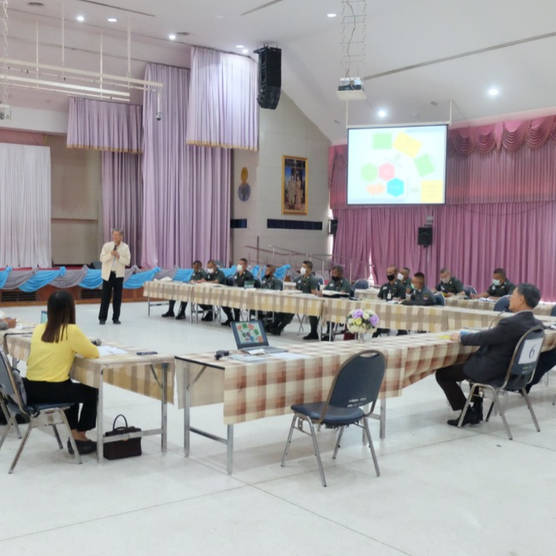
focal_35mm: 39
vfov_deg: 42.8
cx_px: 217
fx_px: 709
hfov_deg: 42.6
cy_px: 283
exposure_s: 1/160
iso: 5000
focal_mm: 20.1
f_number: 3.8
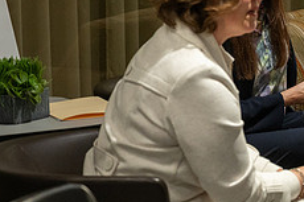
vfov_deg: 6.7
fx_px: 1721
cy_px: 13
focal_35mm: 204
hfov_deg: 10.0
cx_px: 349
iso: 1600
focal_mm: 70
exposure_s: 1/60
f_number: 4
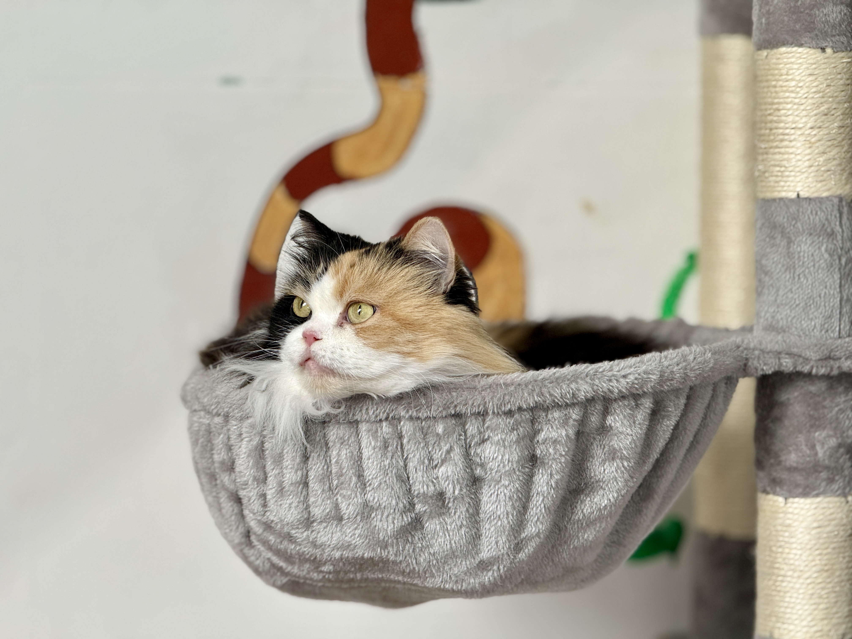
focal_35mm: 120
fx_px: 2954
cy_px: 320
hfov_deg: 16.4
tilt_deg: -5.6
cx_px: 426
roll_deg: -0.4
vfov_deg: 12.3
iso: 80
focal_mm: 15.66
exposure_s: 1/99
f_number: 2.8
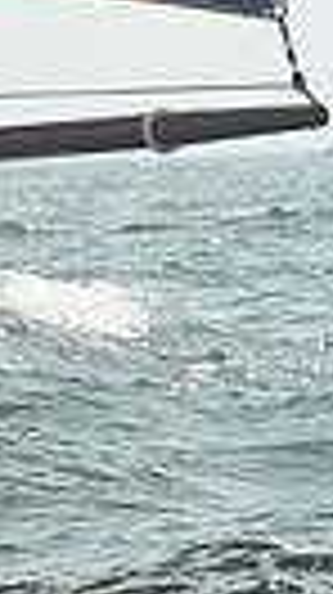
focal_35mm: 471
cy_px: 34
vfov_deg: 4.6
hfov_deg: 2.5
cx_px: -940
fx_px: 7412
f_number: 6.3
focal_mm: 102
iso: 320
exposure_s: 1/1250
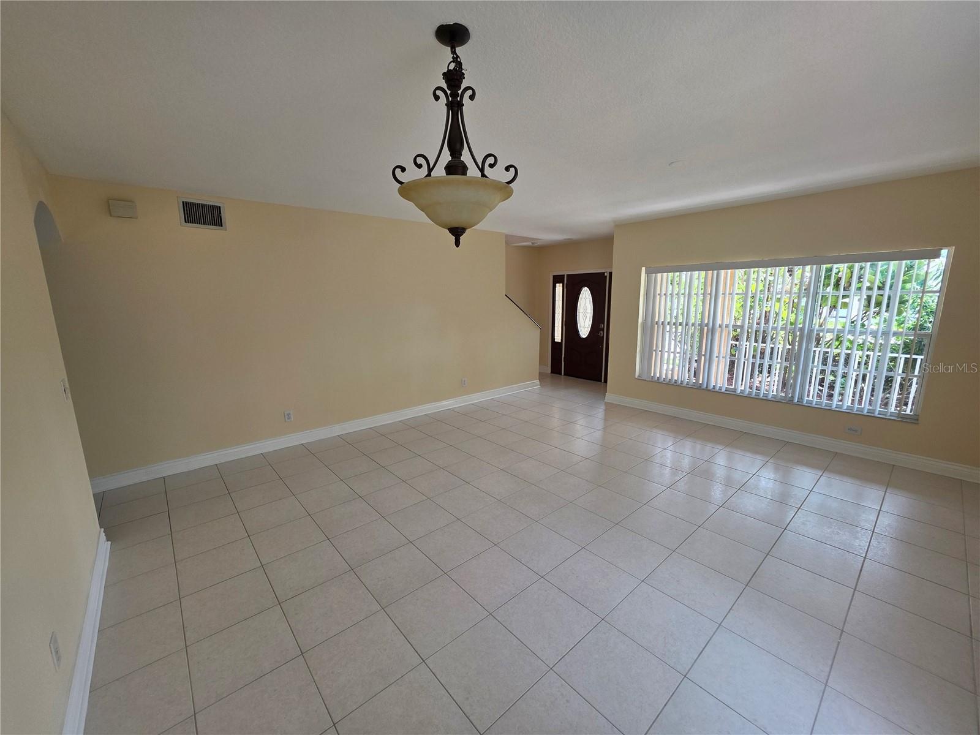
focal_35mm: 13
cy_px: 368
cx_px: 490
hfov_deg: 106.2
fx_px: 368
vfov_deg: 89.9
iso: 80
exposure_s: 1/120
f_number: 1.9
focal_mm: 2.2
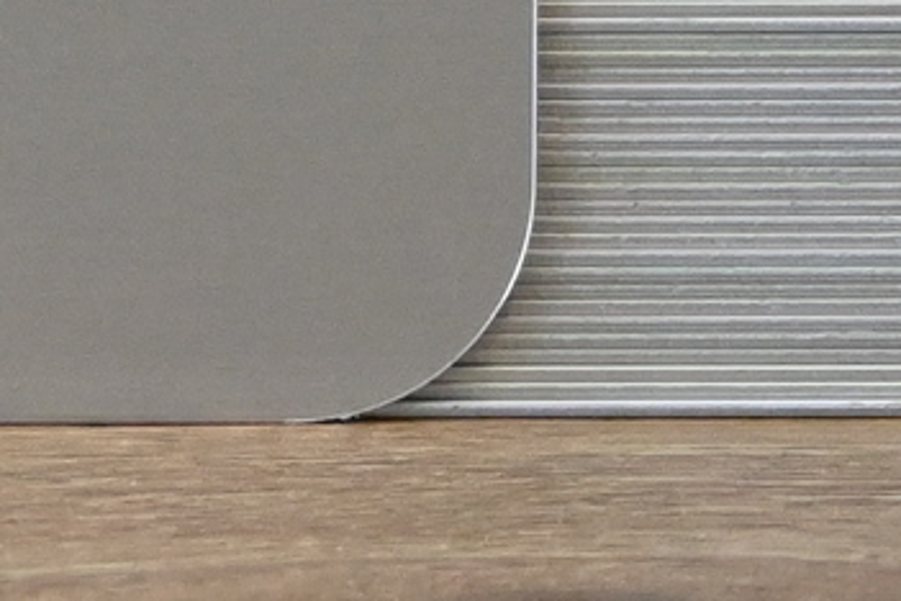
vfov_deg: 2.3
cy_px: -1264
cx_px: 226
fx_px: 14890
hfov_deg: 3.5
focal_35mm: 595
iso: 1250
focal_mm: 50
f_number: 6.3
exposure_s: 1/125
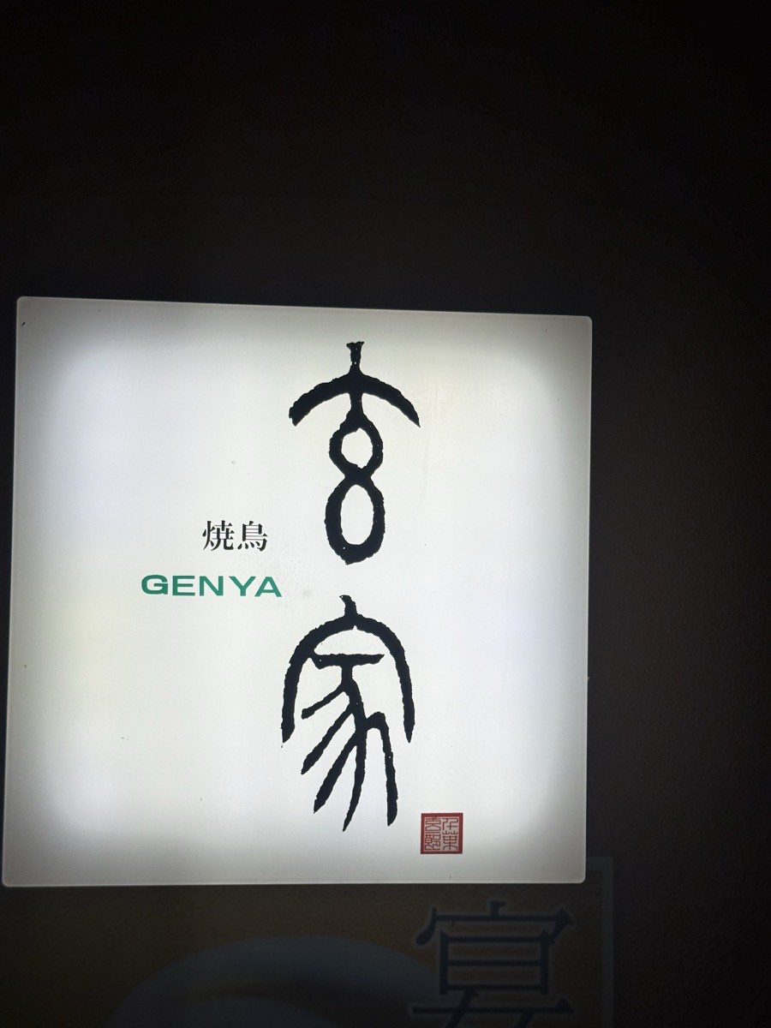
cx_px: 386
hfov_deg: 30.3
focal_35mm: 48
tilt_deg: +3.5
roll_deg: -1.5
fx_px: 1425
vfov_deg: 39.7
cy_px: 514
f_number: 1.78
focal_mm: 6.76
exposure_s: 1/2342
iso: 64
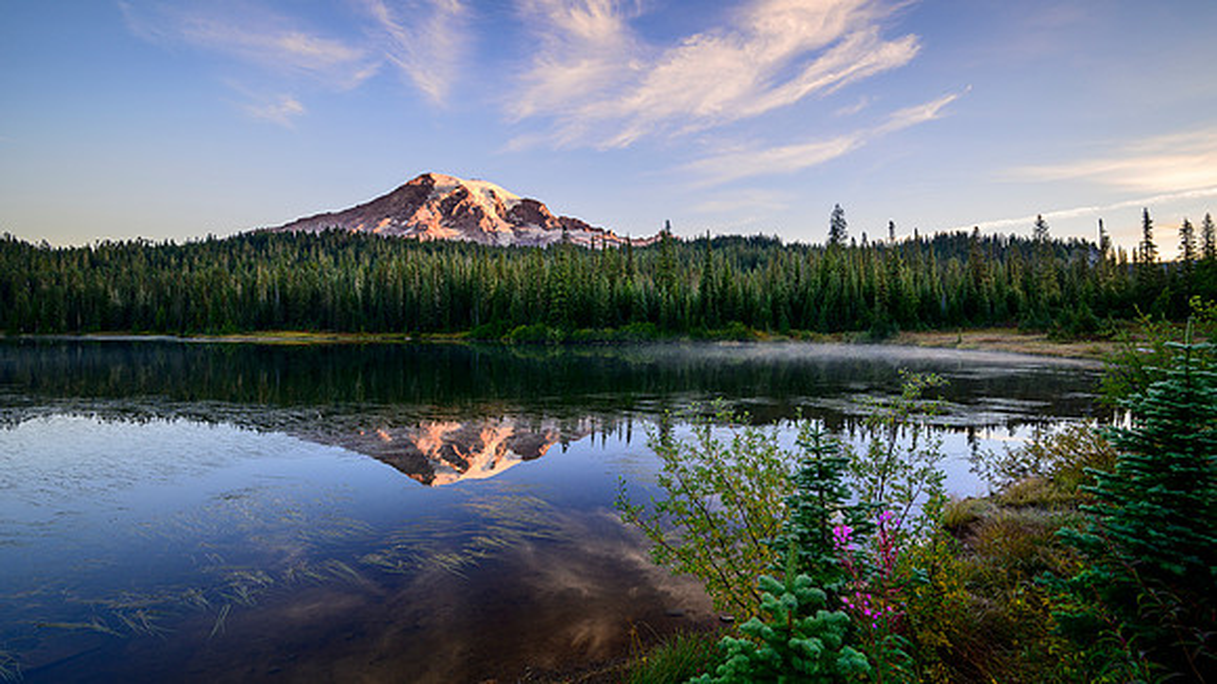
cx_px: 608
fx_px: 473
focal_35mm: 15
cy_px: 337
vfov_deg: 71.7
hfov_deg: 104.3
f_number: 8
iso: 64
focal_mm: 14
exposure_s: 1/5
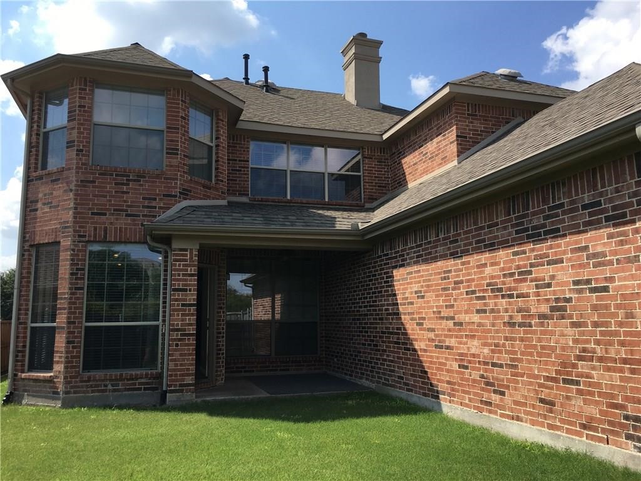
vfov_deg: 48.2
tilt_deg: +10.0
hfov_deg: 61.7
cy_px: 240
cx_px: 320
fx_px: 537
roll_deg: +0.8
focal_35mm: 29
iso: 25
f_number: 2.2
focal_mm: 4.15
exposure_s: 1/1282
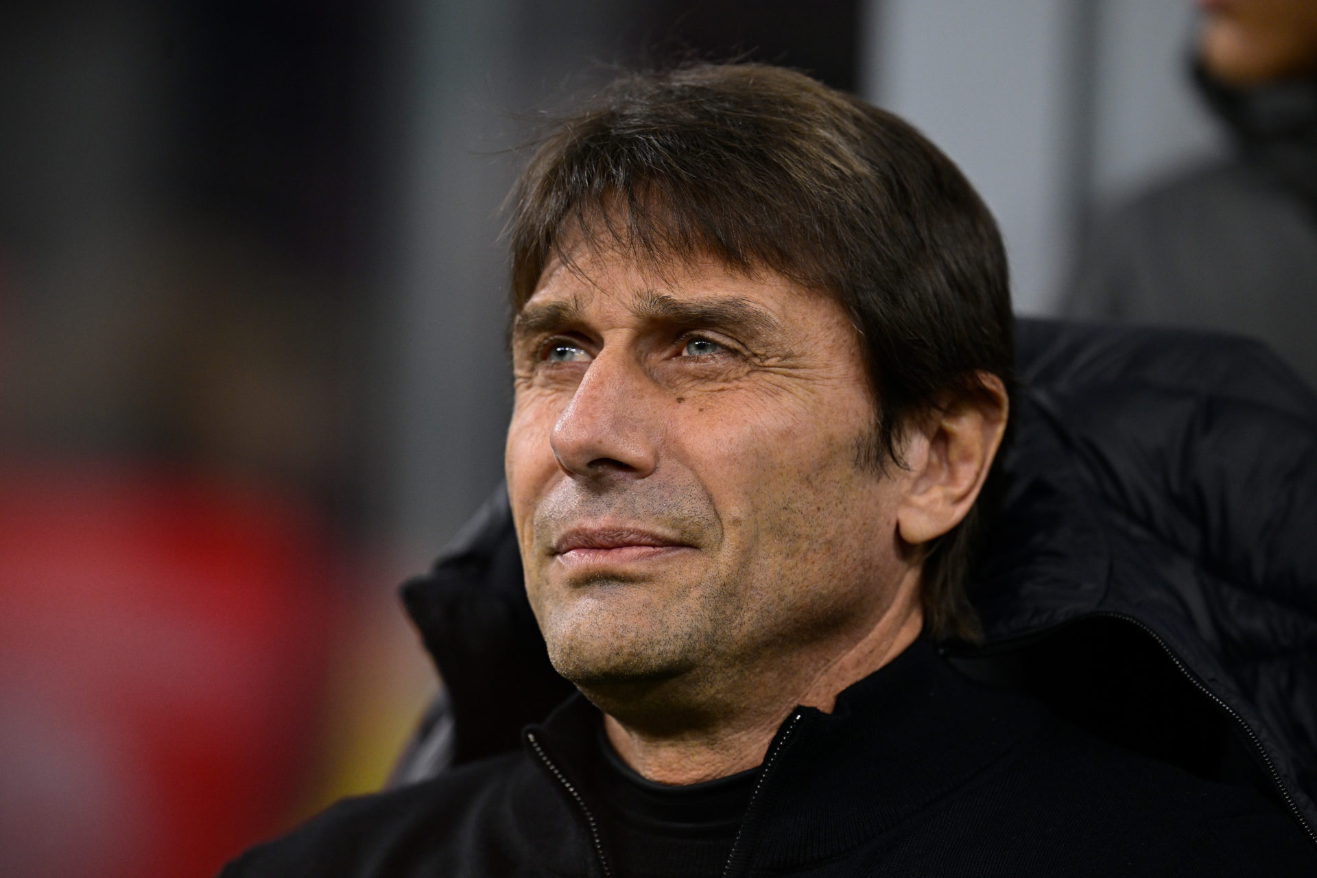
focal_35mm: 400
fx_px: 14632
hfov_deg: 5.2
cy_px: 439
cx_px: 658
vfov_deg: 3.4
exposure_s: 1/800
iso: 2000
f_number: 3.5
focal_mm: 400
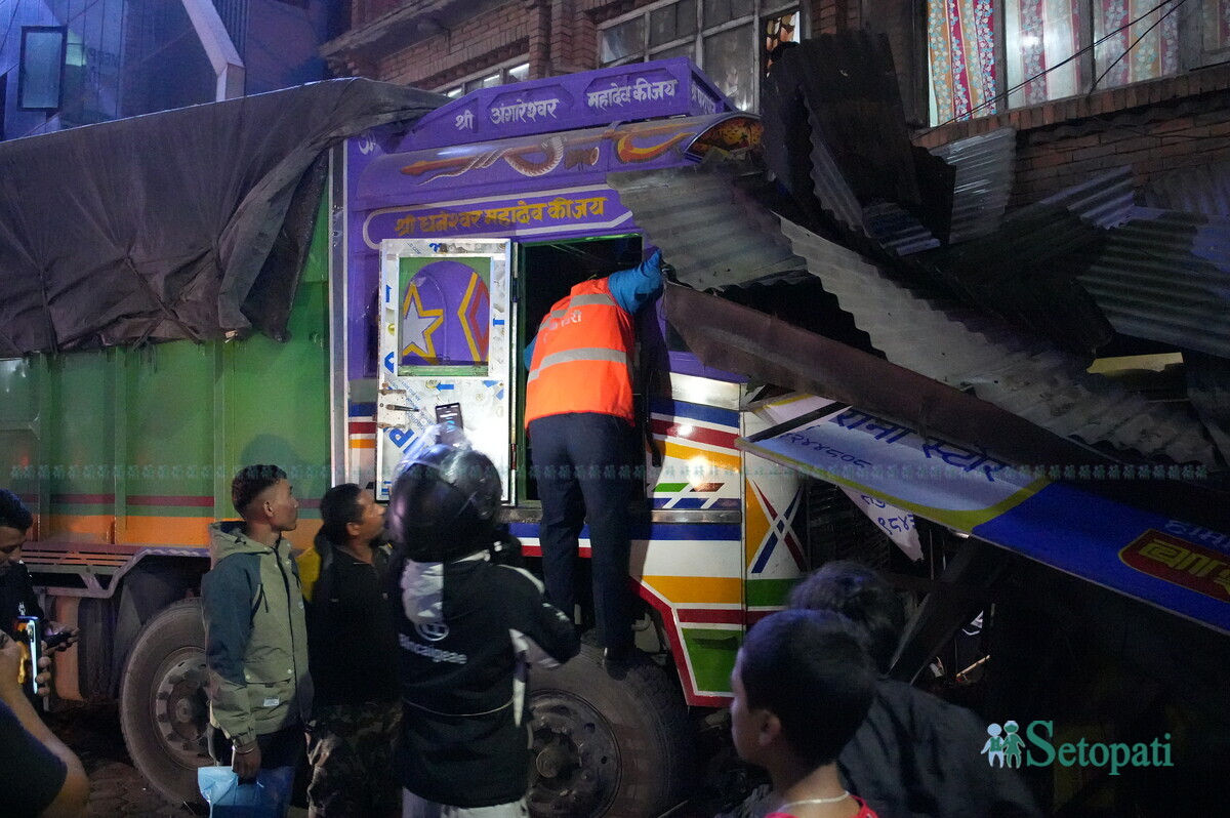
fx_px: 1086
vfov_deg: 41.3
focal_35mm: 32
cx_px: 615
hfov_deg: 59.1
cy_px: 409
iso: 12800
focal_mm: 21.2
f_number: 2.8
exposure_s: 1/40
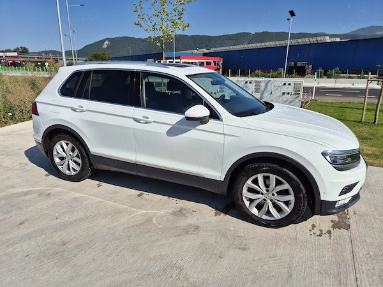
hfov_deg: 73.9
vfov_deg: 58.9
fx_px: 254
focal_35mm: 23
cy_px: 144
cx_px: 192
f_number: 1.8
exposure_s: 1/3240
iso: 25
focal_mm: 5.4
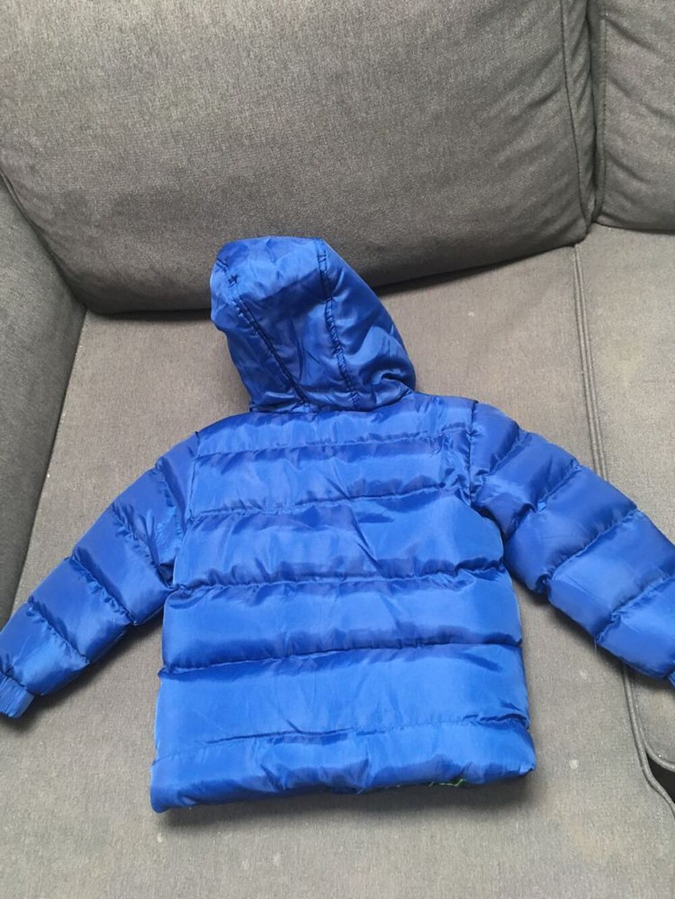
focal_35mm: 29
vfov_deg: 61.7
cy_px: 450
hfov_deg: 48.2
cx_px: 338
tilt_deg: -58.0
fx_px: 754
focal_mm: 4.15
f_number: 2.2
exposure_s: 1/33
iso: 125
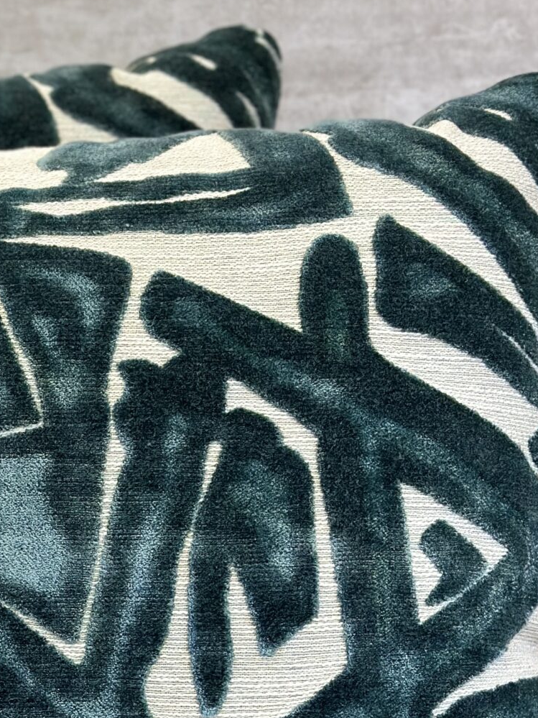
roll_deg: +1.5
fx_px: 2549
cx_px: -42
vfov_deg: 15.9
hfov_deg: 11.9
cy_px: 610
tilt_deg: -16.3
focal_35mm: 123
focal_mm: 6.86
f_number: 1.78
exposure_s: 1/120
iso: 100
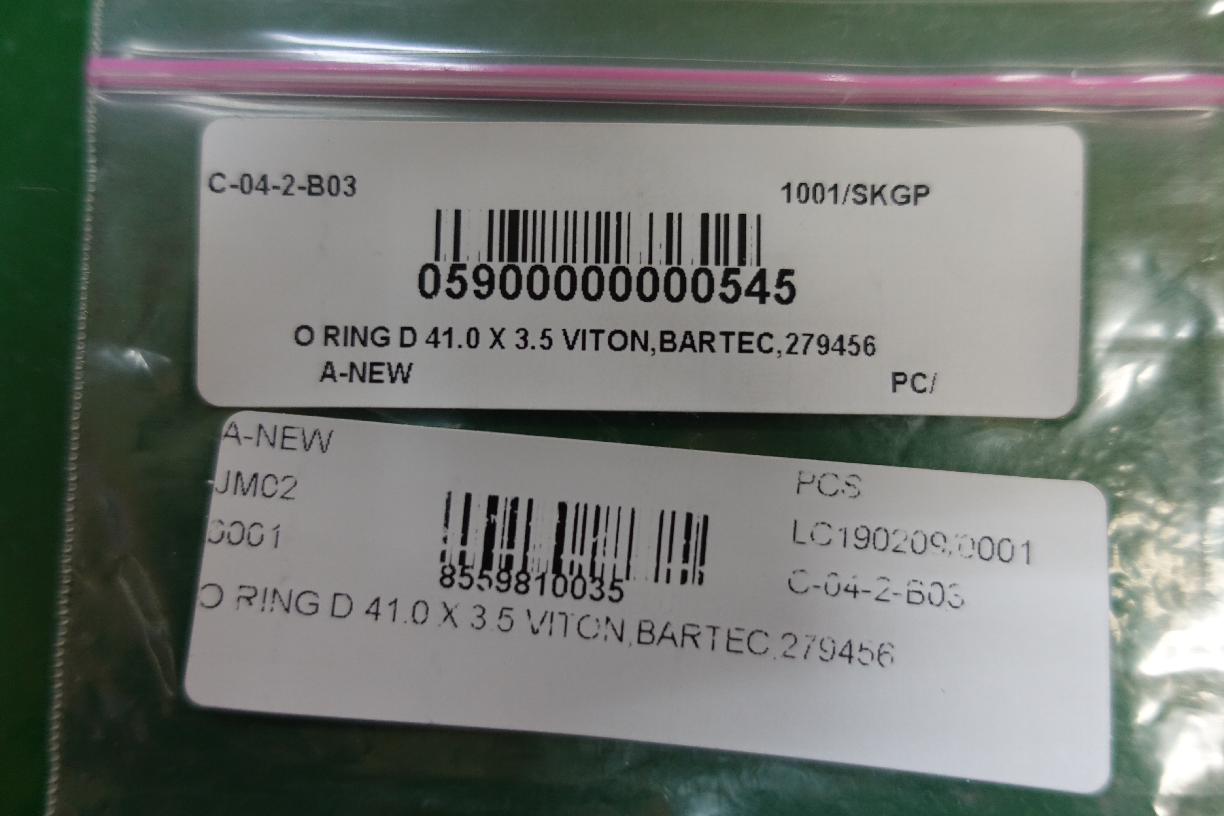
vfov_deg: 53.1
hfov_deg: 73.7
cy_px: 408
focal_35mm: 24
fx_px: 816
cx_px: 612
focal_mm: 8.8
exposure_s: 1/30
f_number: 1.8
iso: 500
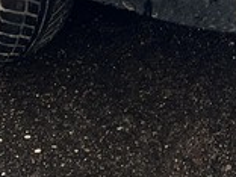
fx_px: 1166
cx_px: 127
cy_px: -352
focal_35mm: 171
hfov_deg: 11.6
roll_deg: +1.8
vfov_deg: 7.6
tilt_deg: -12.4
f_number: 1.5
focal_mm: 5.7
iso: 50
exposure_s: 1/786
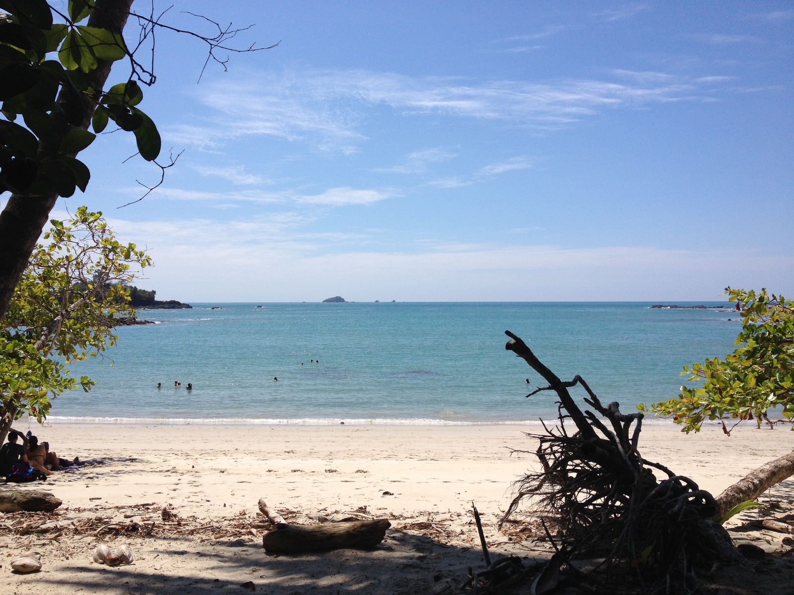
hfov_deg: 52.6
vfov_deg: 40.7
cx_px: 397
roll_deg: +0.0
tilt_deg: -2.8
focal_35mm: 35
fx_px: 803
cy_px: 298
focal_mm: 4.28
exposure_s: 1/2907
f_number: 2.4
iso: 50
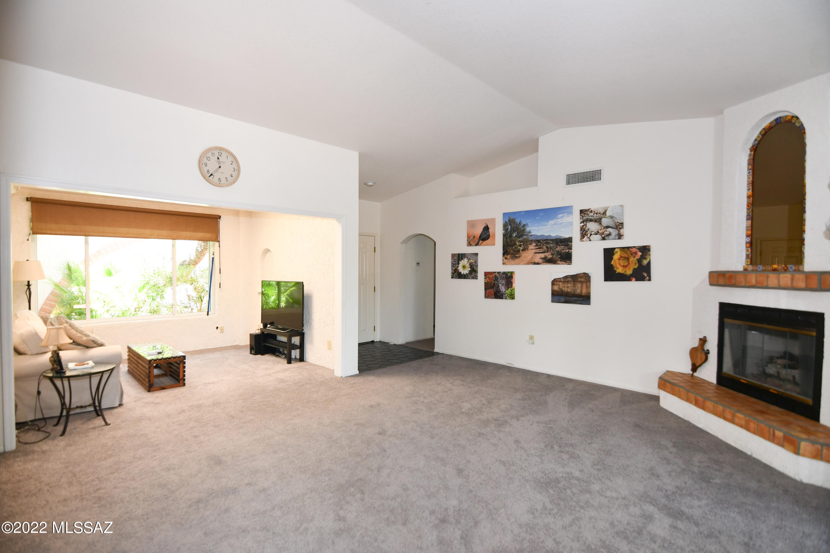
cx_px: 415
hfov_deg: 96.7
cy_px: 276
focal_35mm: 16
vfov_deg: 73.7
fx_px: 369
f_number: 4
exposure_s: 1/60
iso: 360
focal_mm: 11
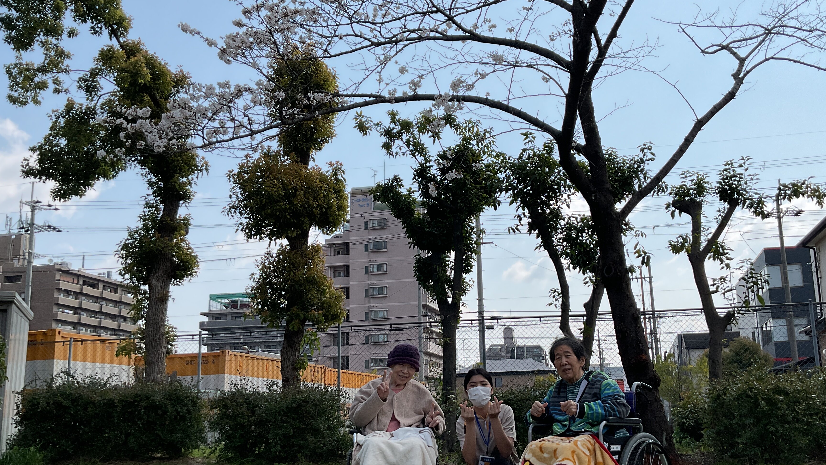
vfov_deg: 32.0
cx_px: 468
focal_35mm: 37
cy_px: 254
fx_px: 810
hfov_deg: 53.8
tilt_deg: +11.6
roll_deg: +3.3
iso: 16
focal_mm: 3
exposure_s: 1/2667
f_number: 1.8
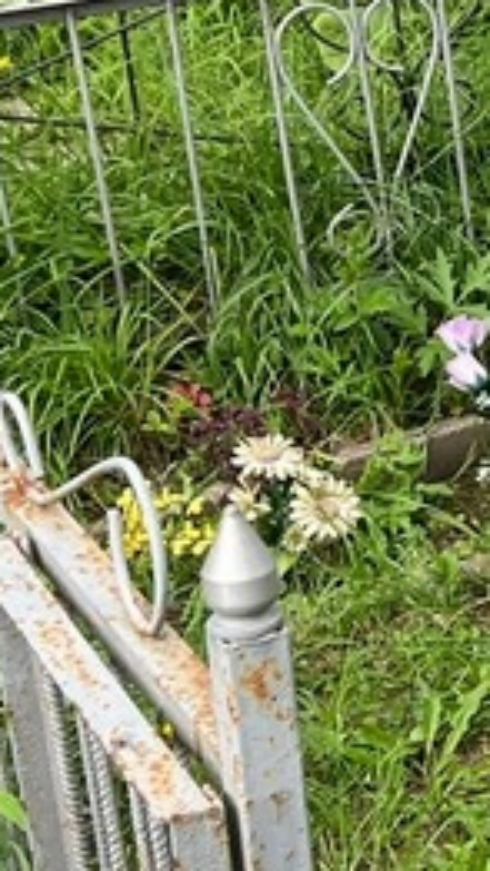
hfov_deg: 10.2
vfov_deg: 19.3
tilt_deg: -17.3
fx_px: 2561
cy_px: 367
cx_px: 937
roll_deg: +1.3
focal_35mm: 111
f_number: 1.5
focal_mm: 5.7
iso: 50
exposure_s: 1/1183
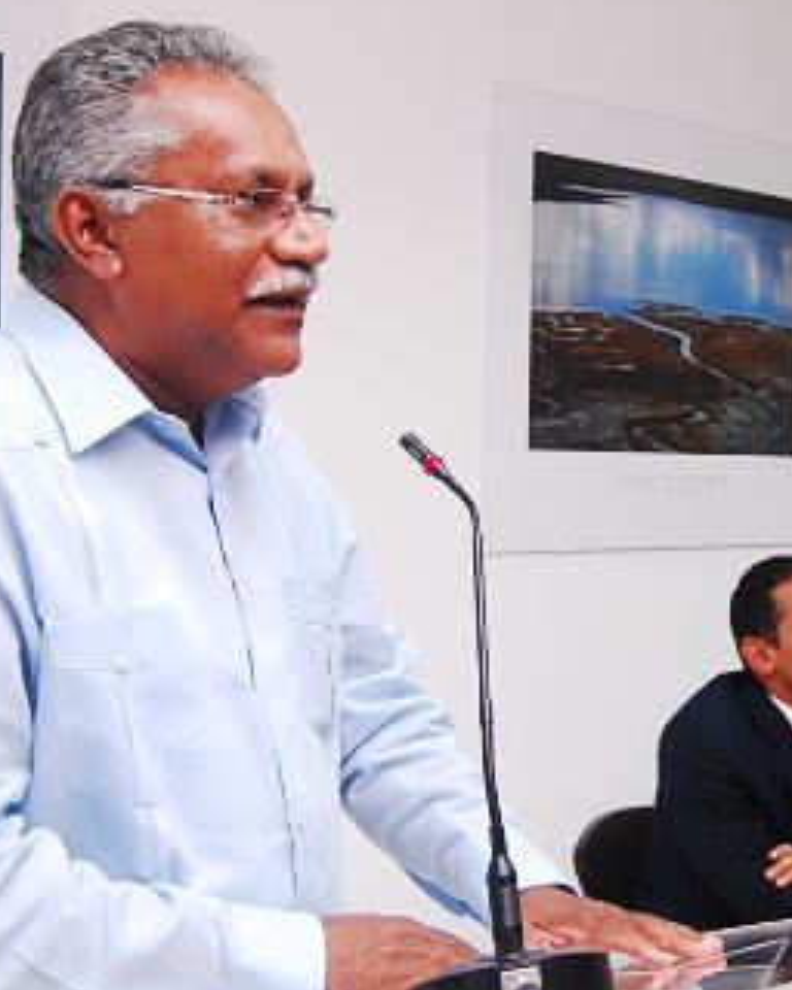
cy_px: 517
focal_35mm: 62
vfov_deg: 30.5
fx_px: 1817
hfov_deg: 24.3
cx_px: 603
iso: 800
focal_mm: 22
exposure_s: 1/160
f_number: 3.8
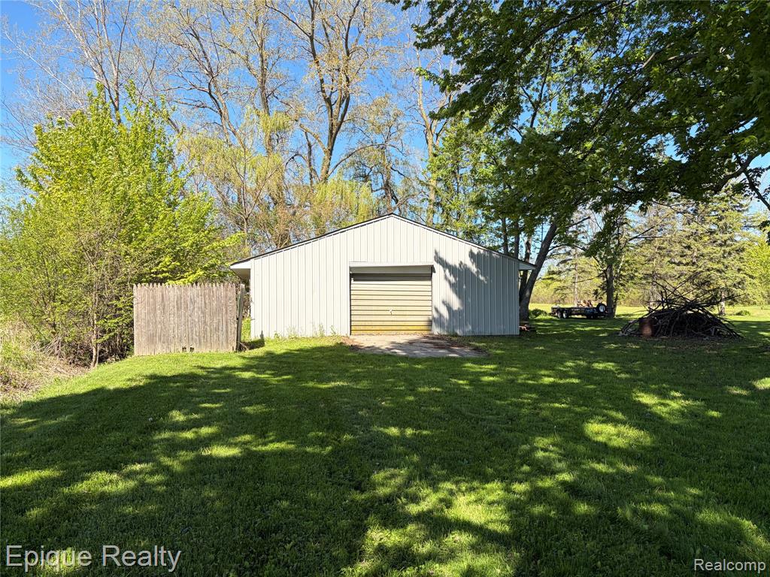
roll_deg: +0.7
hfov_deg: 67.3
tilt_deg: +1.3
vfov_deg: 53.1
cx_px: 385
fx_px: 578
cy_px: 288
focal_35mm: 26
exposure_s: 1/1626
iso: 50
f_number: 1.6
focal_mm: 5.96
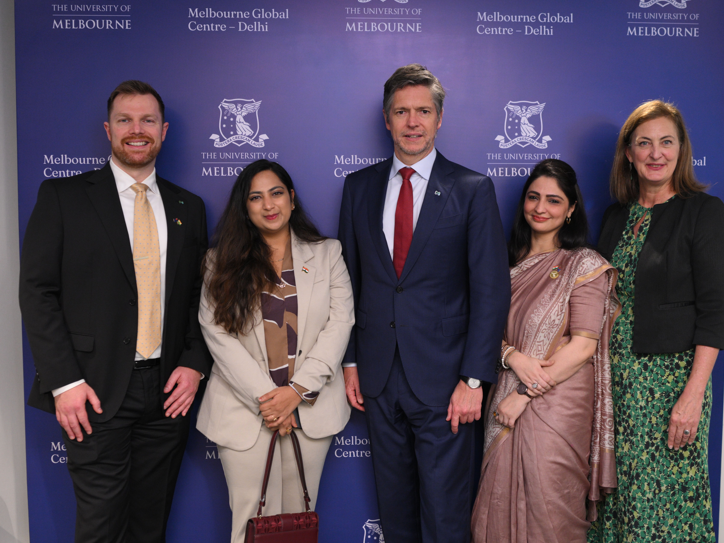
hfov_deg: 45.7
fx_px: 858
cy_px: 280
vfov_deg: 35.1
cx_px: 398
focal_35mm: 41
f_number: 2.8
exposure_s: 1/80
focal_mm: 35
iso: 1600
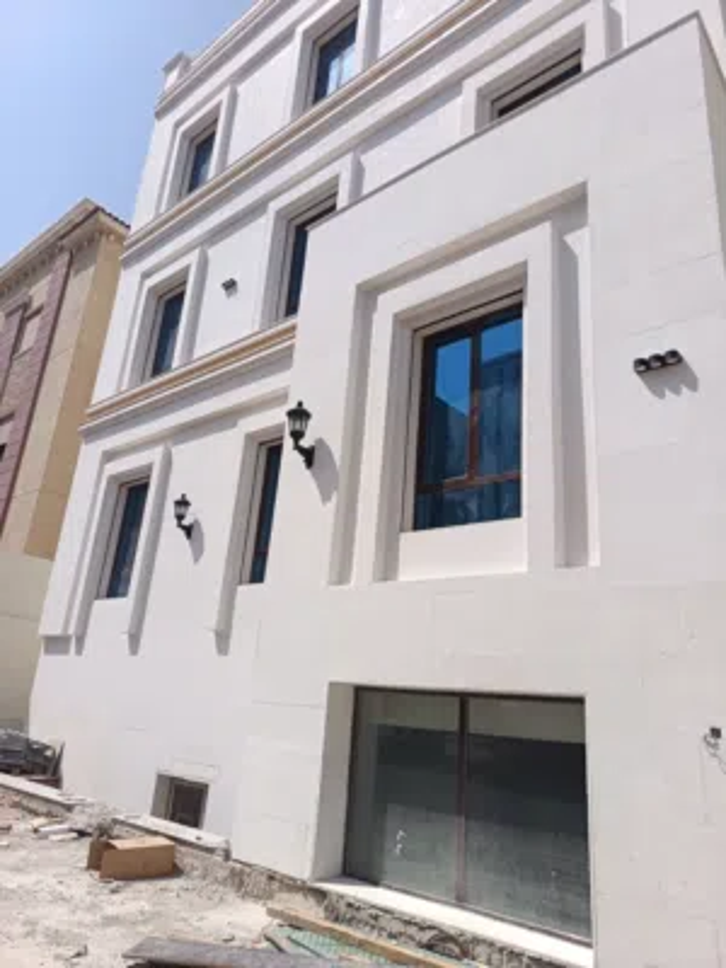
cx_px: 363
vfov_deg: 71.6
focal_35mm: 24
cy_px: 484
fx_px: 671
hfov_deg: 56.8
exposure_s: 1/838
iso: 105
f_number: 1.75
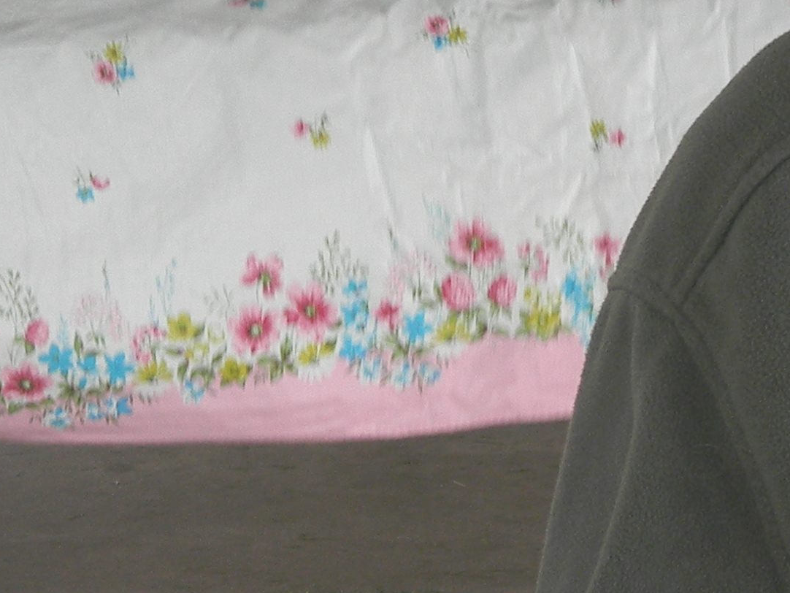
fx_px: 4725
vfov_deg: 7.2
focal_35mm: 207
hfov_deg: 9.4
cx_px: 1088
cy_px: 229
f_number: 4.1
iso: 80
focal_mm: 10.1
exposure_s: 1/44.8
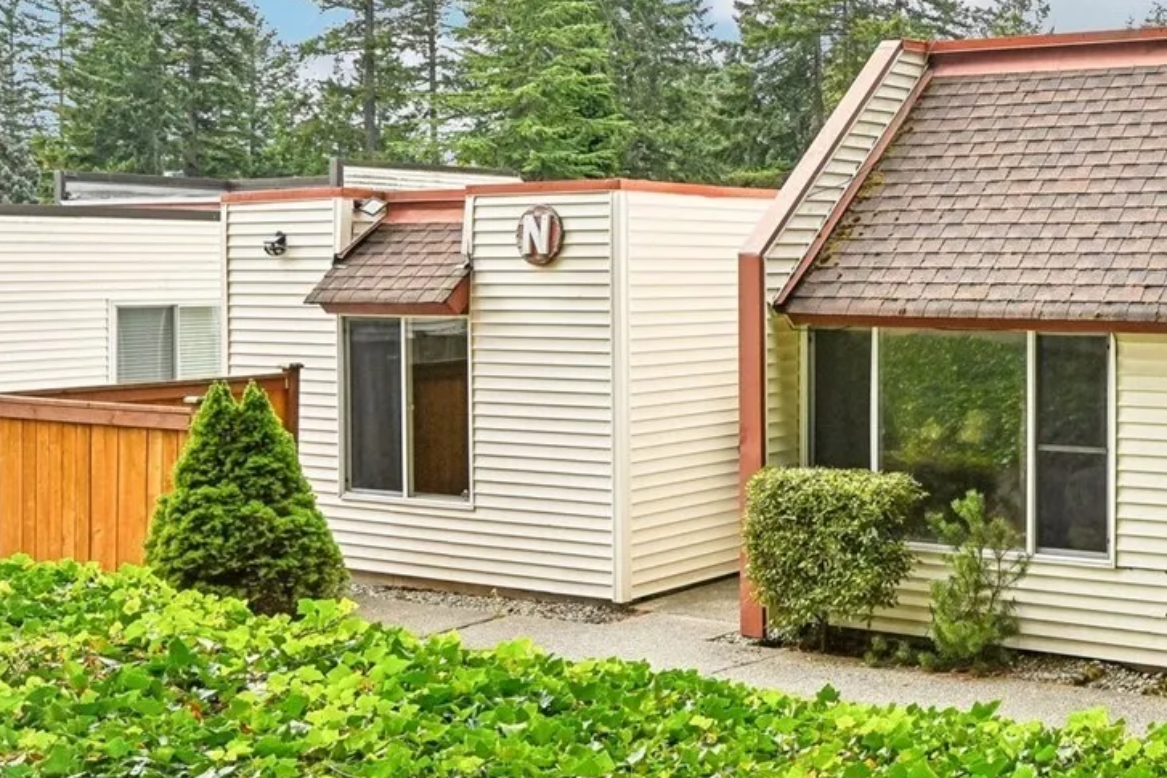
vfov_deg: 27.4
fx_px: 1589
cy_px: 259
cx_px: 1155
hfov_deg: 36.5
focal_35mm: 49
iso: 400
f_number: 8
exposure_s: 1/500
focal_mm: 21
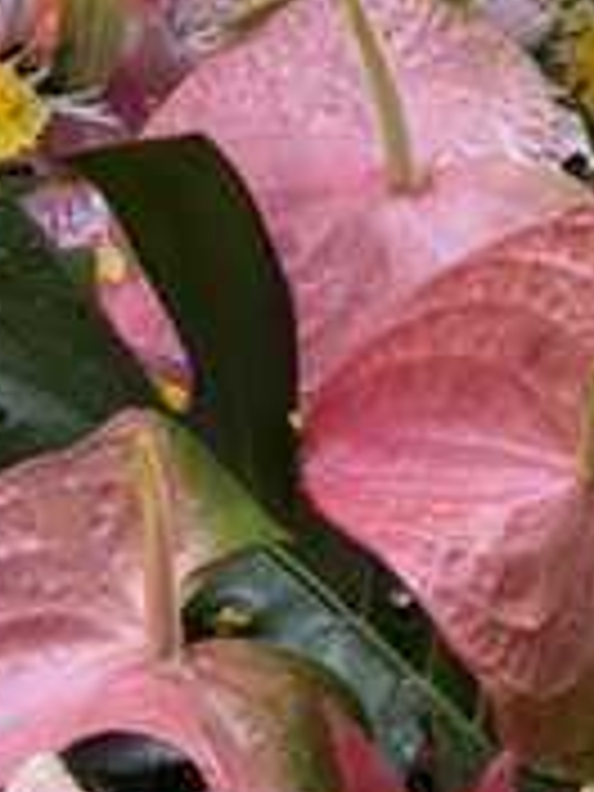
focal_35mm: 140
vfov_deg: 13.2
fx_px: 3203
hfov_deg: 10.3
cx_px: 864
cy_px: -436
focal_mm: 6.76
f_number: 1.78
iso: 80
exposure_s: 1/262
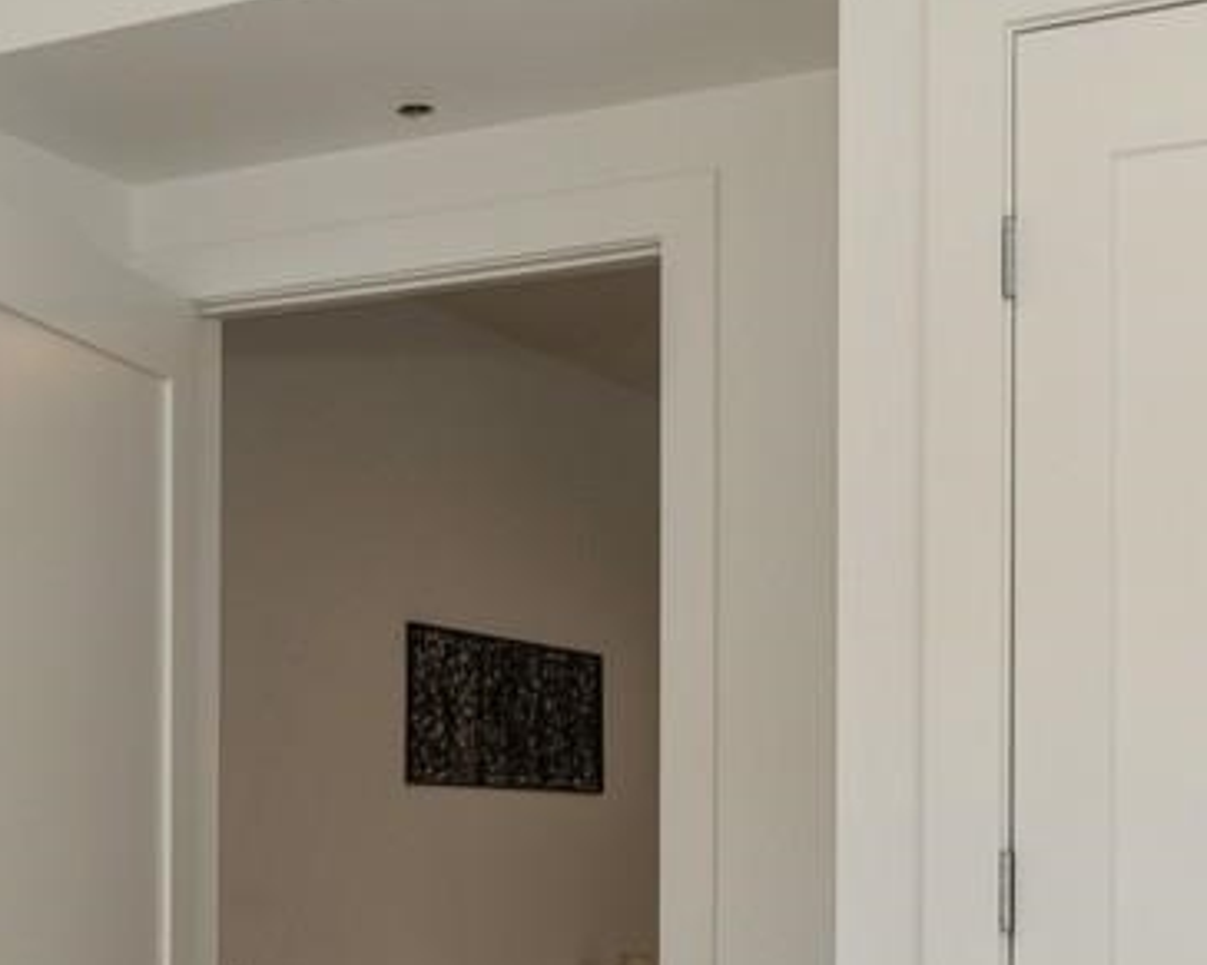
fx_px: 2357
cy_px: 895
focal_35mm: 66
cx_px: 176
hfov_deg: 27.9
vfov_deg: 22.5
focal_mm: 16
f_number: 11
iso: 100
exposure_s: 1/13
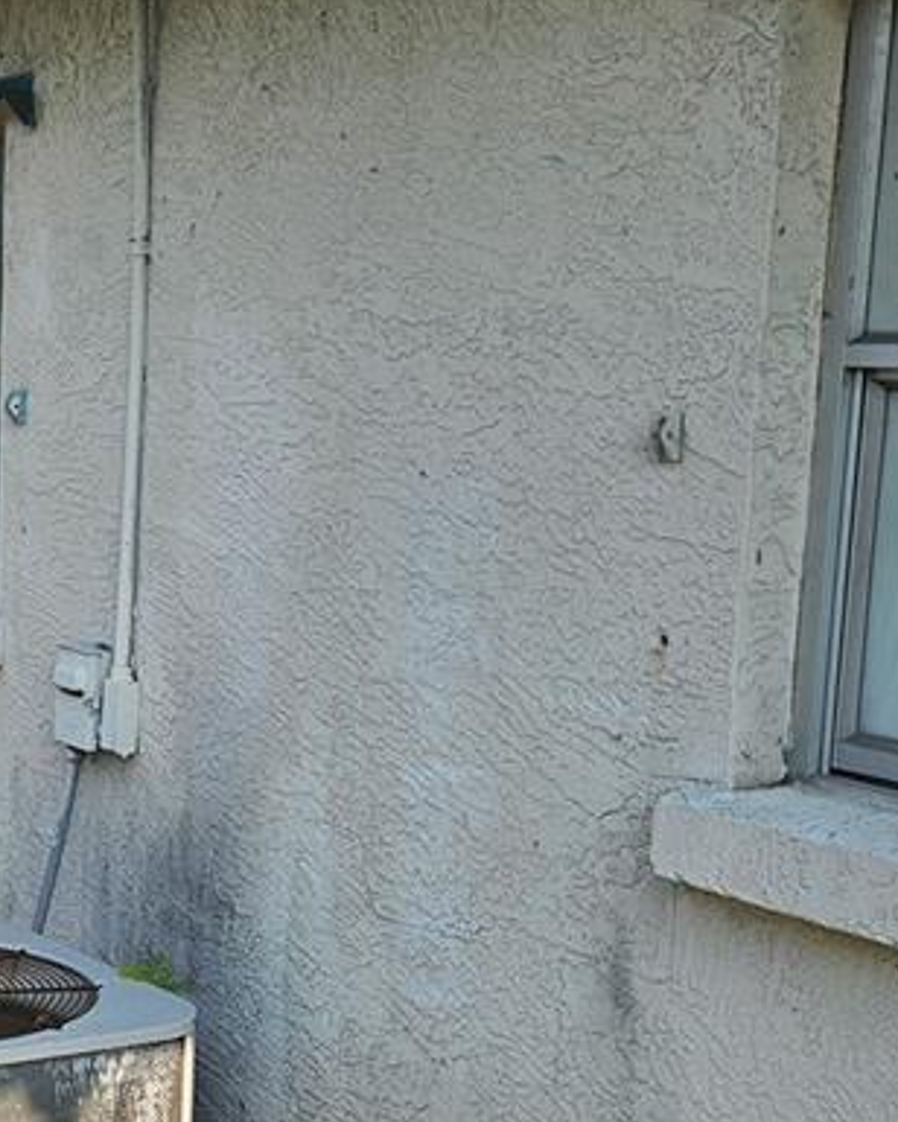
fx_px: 2326
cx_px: -102
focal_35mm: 70
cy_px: 708
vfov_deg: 27.0
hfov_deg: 20.8
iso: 25
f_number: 1.8
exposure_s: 1/1036
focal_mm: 5.4
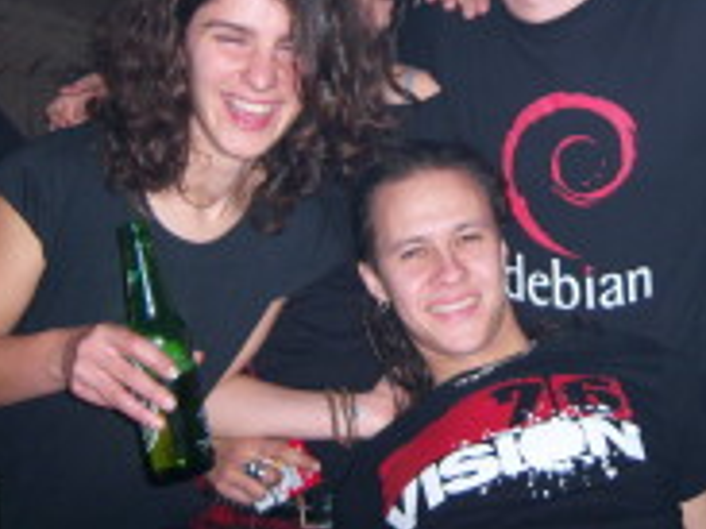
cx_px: 463
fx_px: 1406
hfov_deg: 28.0
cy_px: 25
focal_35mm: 69
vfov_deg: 20.7
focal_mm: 7.5
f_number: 2.8
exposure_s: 1/60
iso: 160
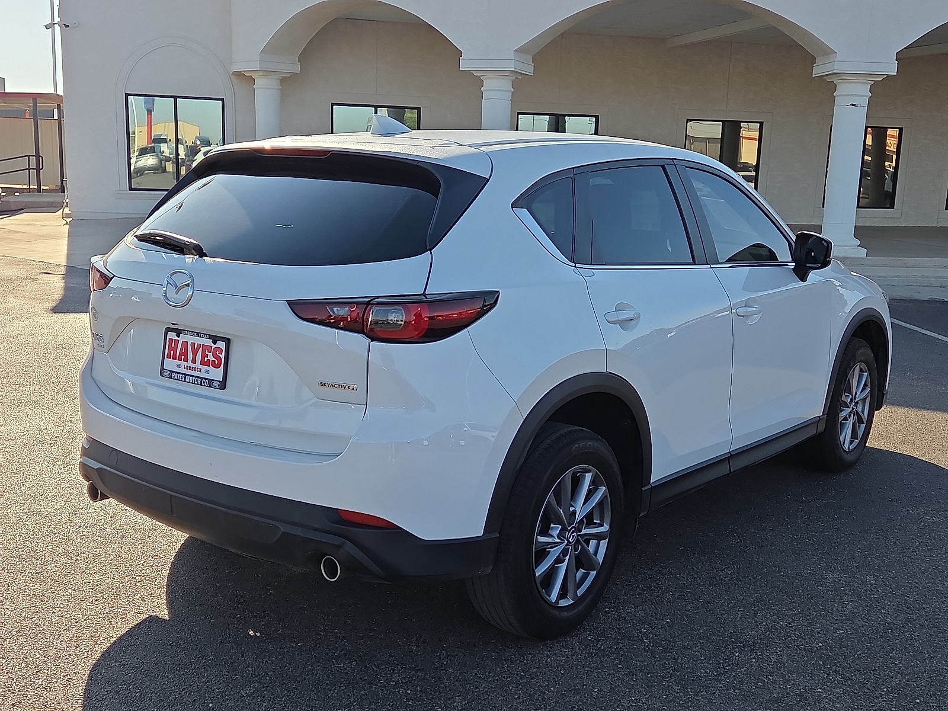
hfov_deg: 47.9
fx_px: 1068
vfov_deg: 36.8
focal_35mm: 39
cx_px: 474
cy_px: 356
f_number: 1.8
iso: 25
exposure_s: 1/1429
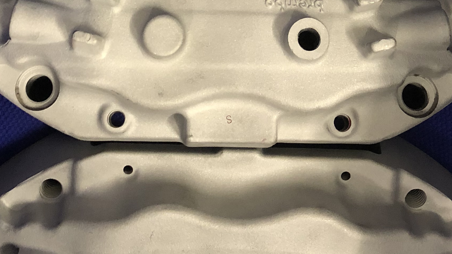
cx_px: 254
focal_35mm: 72
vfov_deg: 15.6
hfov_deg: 29.3
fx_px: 863
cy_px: -113
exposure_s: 1/11
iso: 100
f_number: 1.8
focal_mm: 3.99
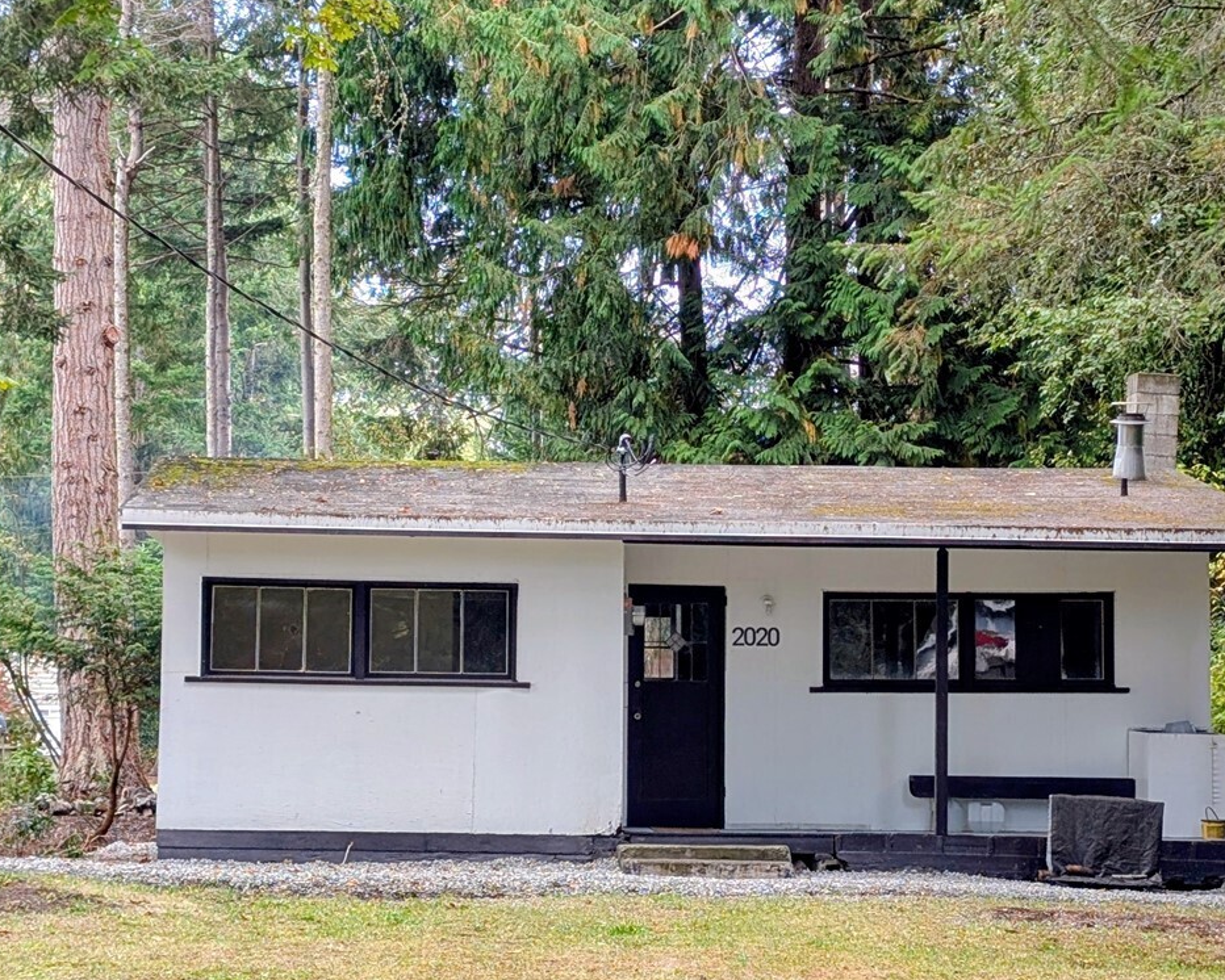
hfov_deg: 23.3
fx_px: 2974
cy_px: 451
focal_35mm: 82
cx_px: 677
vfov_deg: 18.7
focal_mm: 6.9
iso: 26
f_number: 1.68
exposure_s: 1/120
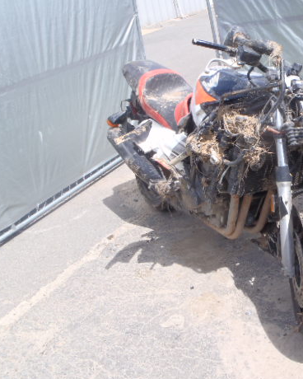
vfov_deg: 47.9
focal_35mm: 38
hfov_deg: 38.2
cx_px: 225
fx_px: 426
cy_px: 185
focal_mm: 5
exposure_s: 1/320
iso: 80
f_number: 4.5
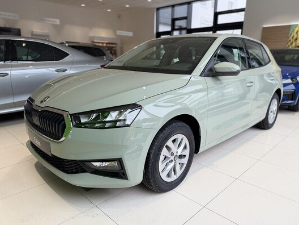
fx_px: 216
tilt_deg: -14.5
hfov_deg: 69.4
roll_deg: -0.7
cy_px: 115
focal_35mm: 25
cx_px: 150
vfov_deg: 54.9
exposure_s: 1/291
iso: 64
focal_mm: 6.76
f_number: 1.78
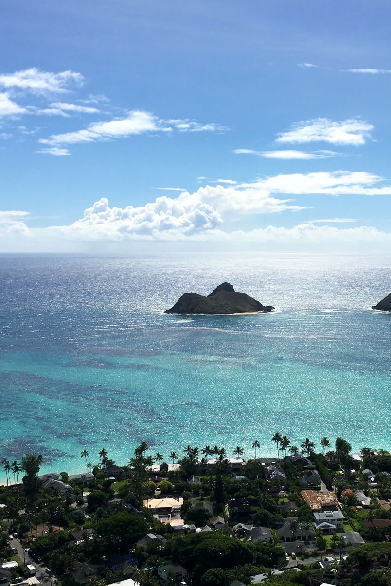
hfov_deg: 27.8
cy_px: 344
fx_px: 782
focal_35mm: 48
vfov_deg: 41.0
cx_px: 280
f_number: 2.2
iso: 25
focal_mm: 4.15
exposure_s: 1/4808
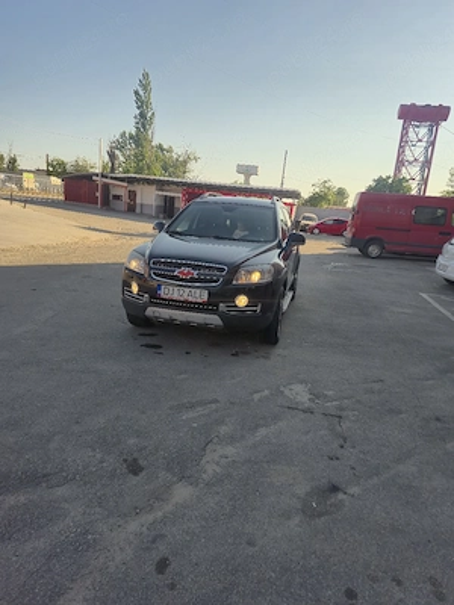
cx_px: 227
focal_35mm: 23
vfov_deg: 73.9
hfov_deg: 58.9
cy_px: 302
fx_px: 402
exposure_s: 1/1667
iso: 25
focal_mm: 5.4
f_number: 1.8
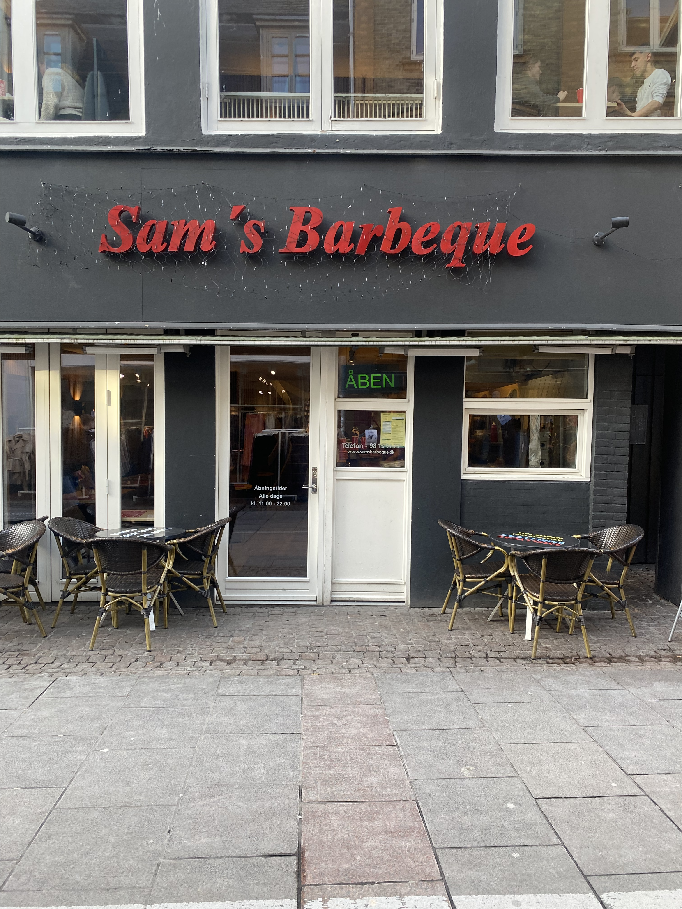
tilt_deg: -0.9
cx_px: 341
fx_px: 683
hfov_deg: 53.1
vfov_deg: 67.3
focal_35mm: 26
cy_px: 454
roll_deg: -2.7
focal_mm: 4.25
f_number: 1.8
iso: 64
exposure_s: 1/121
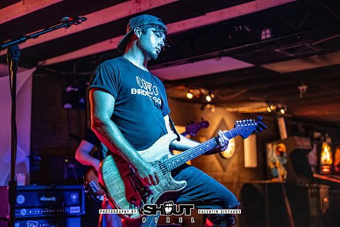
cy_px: 114
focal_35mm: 50
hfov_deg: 39.6
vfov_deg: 27.0
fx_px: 472
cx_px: 170
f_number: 1.8
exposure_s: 1/250
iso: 5000
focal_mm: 50
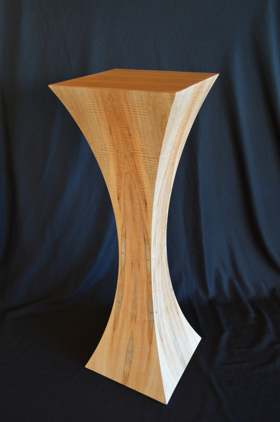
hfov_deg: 43.5
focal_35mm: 30
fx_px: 351
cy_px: 211
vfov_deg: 62.0
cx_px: 140
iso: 800
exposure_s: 1/60
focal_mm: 20
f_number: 3.8
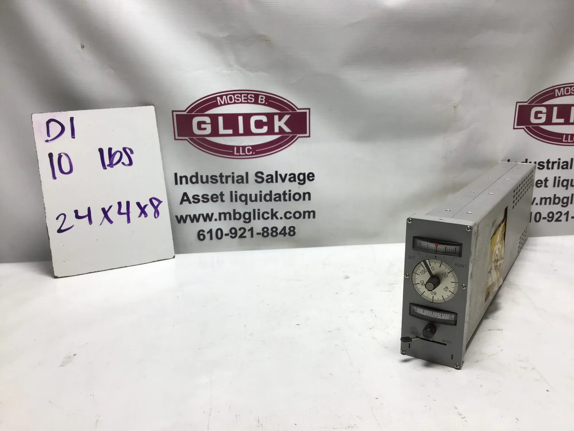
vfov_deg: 45.4
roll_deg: +1.0
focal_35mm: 31
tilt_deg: -15.9
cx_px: 287
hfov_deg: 58.4
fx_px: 514
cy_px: 216
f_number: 2.4
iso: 25
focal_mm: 3.3
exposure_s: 1/120
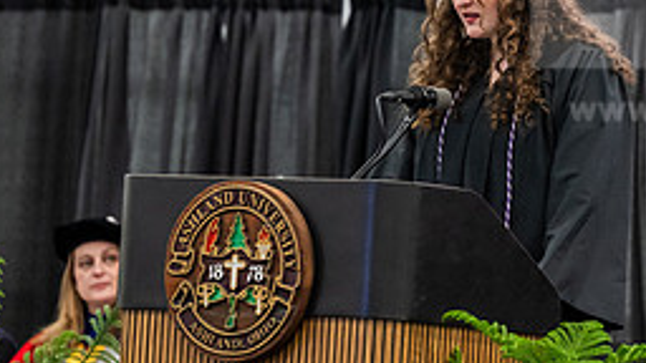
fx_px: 6903
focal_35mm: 403
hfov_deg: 5.4
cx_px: 454
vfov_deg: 3.0
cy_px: 163
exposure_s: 1/200
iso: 2500
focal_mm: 170
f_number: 3.2
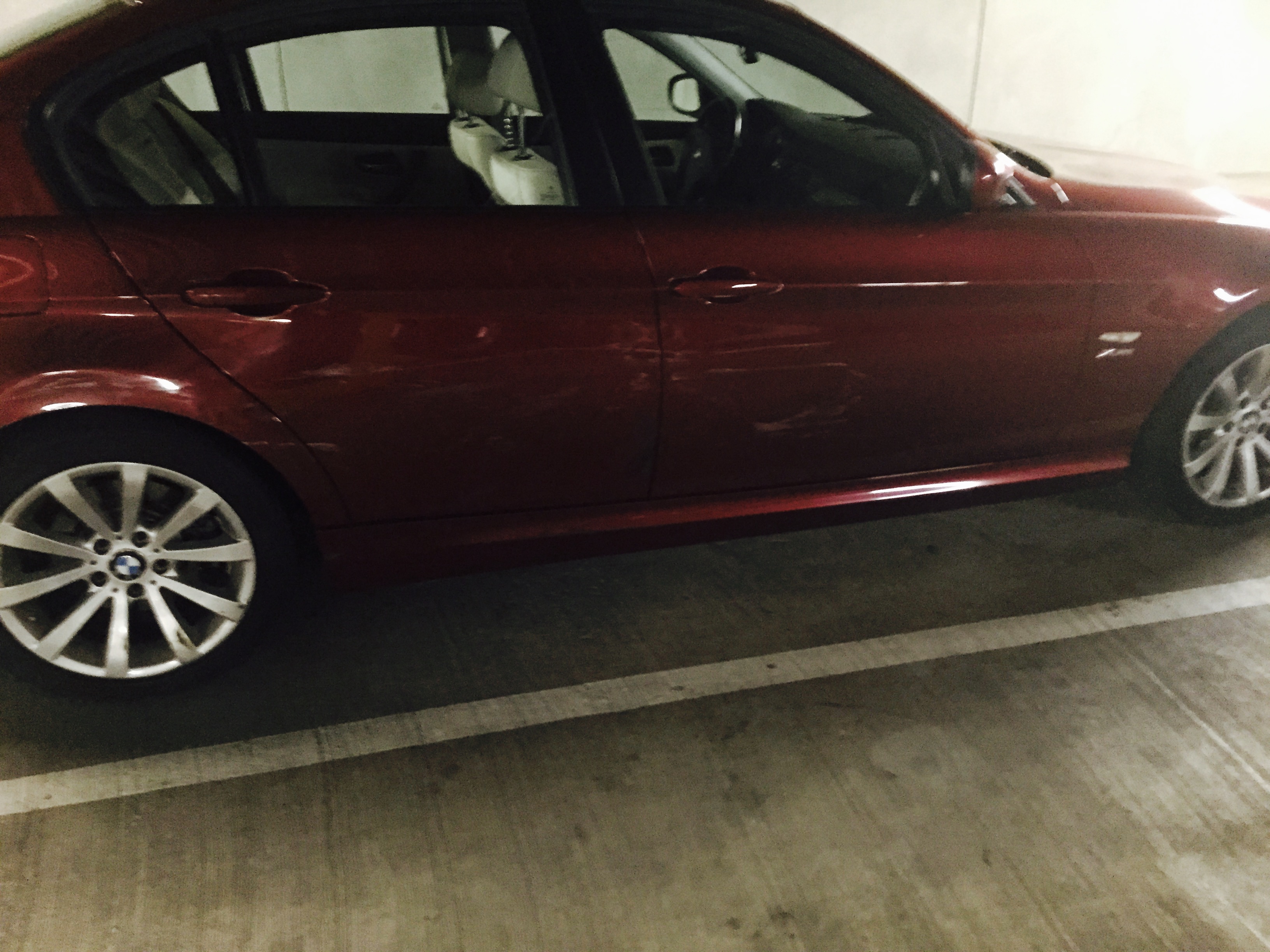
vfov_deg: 48.2
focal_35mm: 29
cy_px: 476
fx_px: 1064
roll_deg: +0.4
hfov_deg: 61.7
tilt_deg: -25.0
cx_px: 635
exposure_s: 1/15
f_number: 2.2
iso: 1250
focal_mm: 4.15
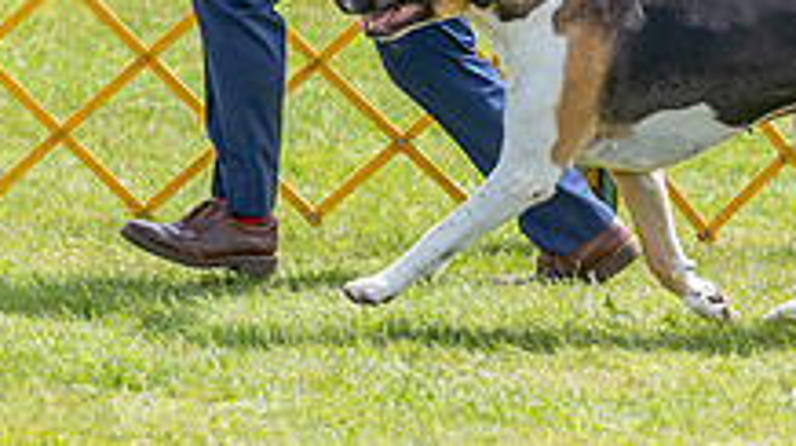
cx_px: 502
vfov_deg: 2.7
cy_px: -120
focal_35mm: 444
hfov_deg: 4.9
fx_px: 9360
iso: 125
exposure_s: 1/1000
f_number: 3.5
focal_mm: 109
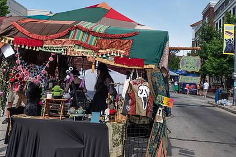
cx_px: 159
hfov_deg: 55.9
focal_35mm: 33
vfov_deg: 39.7
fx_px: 216
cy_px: 61
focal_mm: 24
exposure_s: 1/1600
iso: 200
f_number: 5
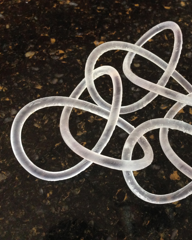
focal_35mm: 43
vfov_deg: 42.9
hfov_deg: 34.0
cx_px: 149
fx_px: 305
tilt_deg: -55.9
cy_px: 120
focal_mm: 4.12
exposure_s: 1/15
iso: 400
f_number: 2.4
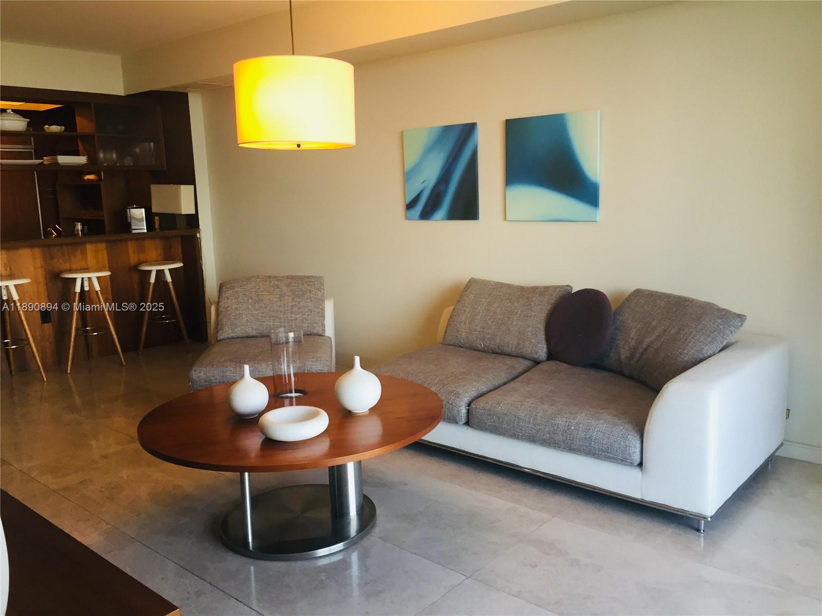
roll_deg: +0.4
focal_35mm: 29
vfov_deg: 48.2
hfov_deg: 61.7
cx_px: 411
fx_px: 689
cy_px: 308
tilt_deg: -9.1
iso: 64
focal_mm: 4.15
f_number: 2.2
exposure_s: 1/30
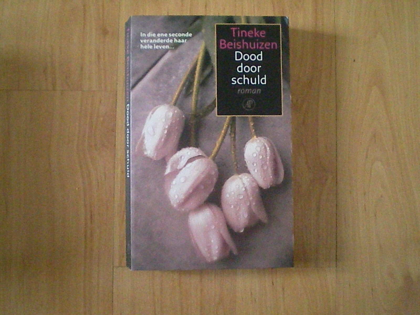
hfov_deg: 49.0
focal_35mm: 38
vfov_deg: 37.7
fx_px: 461
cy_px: 158
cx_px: 210
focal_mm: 6.3
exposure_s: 1/67.4
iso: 1800
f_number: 3.1
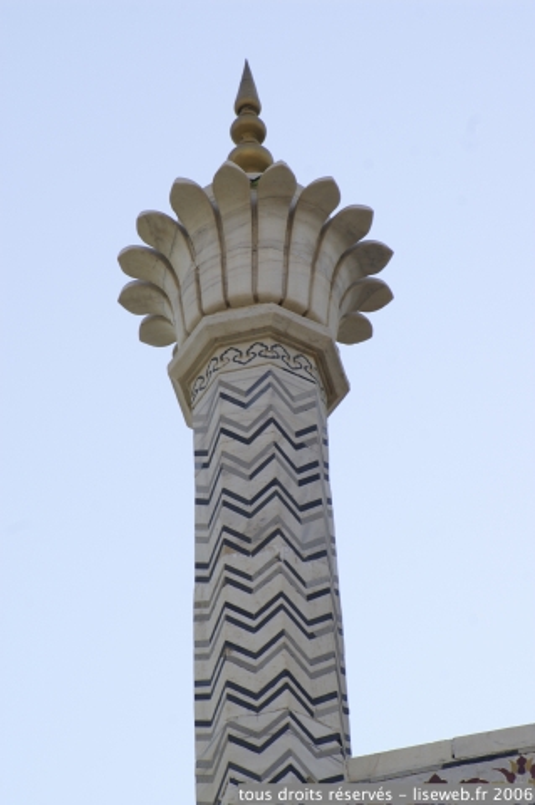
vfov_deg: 7.6
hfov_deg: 5.1
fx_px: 6031
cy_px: 402
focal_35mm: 270
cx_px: 268
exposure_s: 1/80
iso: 100
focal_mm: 180
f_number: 10
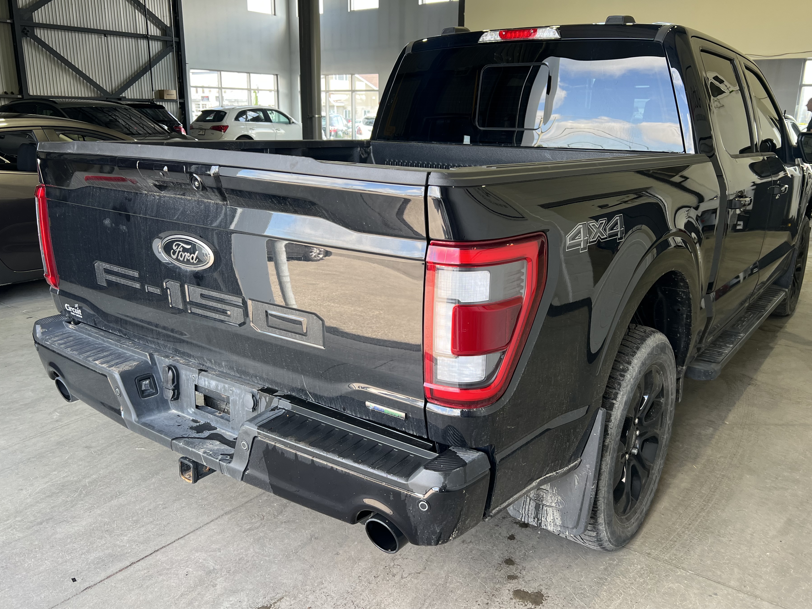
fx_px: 680
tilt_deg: -13.5
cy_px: 289
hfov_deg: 61.7
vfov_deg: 48.2
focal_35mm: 29
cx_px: 411
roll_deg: -1.2
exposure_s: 1/121
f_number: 1.5
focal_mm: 5.7
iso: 40
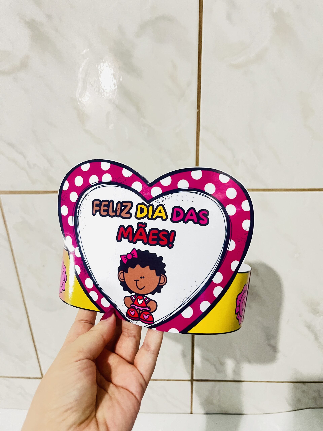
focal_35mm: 26
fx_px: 323
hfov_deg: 53.1
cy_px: 216
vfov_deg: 67.3
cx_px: 162
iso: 1000
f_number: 1.6
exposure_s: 1/30
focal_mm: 5.1
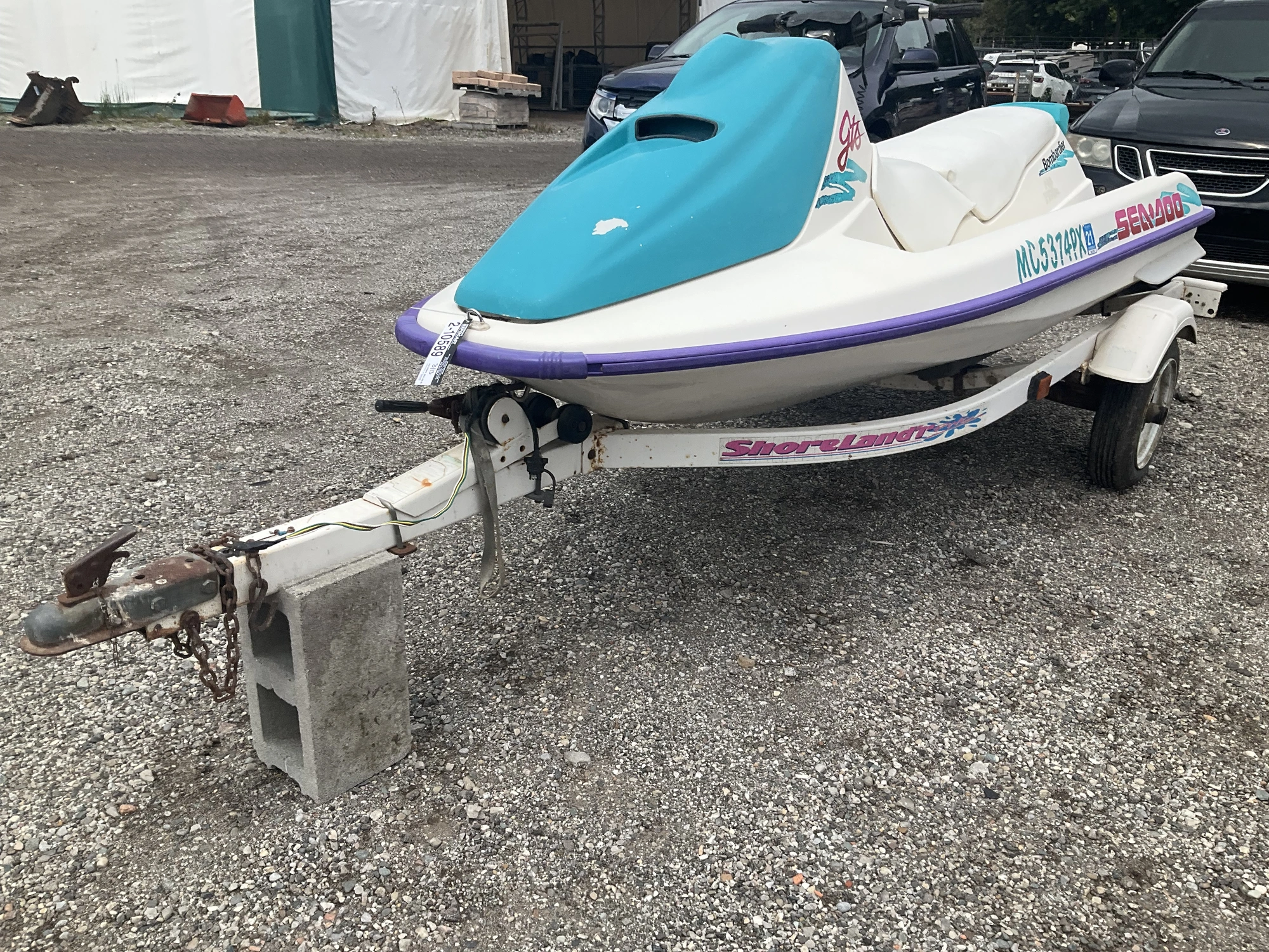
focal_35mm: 29
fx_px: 1063
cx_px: 634
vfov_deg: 48.2
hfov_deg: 61.7
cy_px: 476
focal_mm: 3
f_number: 1.8
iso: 25
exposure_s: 1/2227
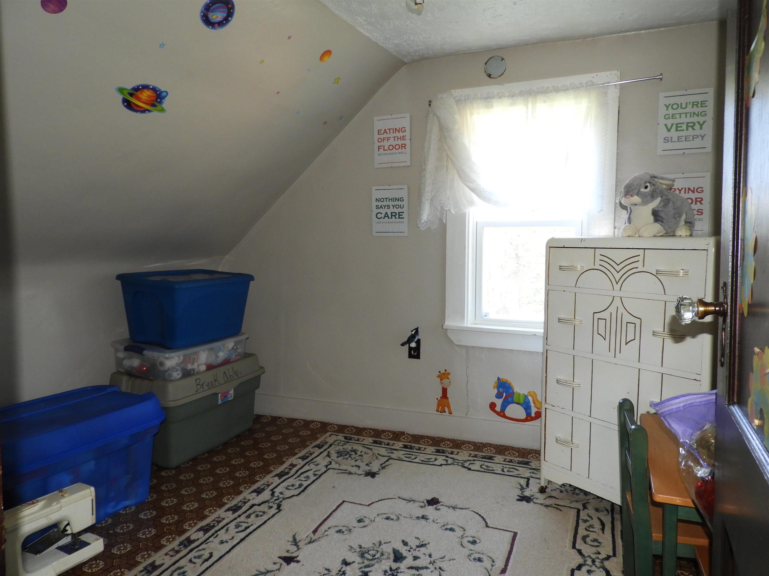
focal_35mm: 24
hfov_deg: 71.6
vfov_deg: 56.8
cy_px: 288
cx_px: 384
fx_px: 533
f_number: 3.3
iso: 200
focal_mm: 4.3
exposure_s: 1/30
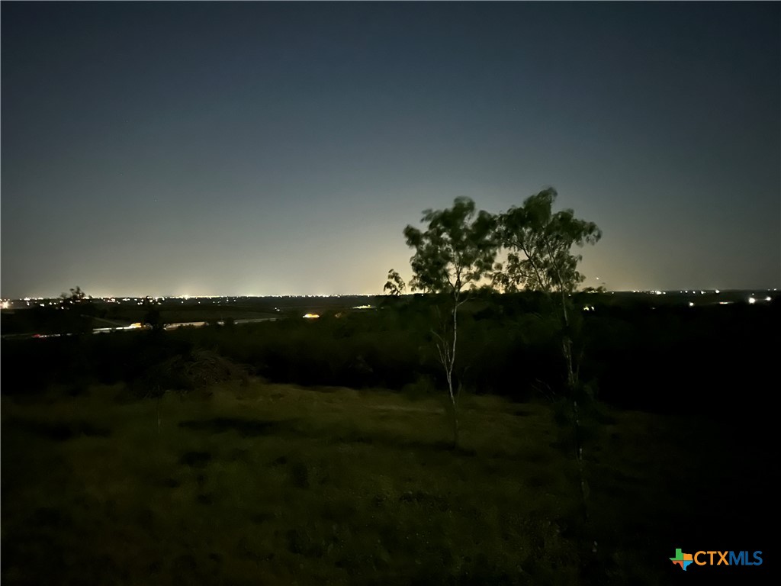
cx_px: 390
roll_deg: -0.2
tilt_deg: +0.1
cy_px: 293
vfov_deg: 56.8
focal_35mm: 24
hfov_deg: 71.6
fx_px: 541
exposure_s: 1/5
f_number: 1.78
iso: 10000
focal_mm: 6.86
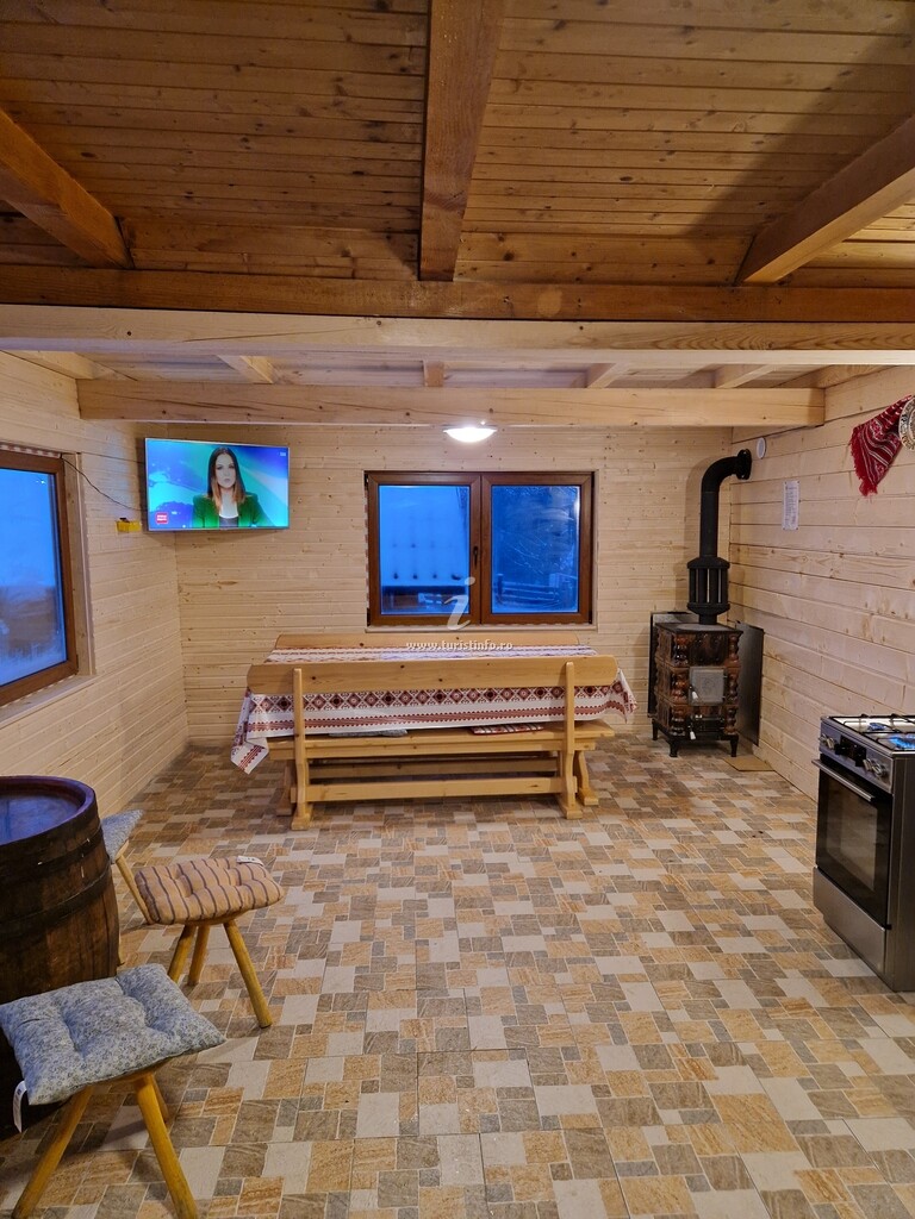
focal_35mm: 23
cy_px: 610
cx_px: 458
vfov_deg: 73.9
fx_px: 811
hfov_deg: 58.9
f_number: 1.8
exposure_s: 1/50
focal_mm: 5.4
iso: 500
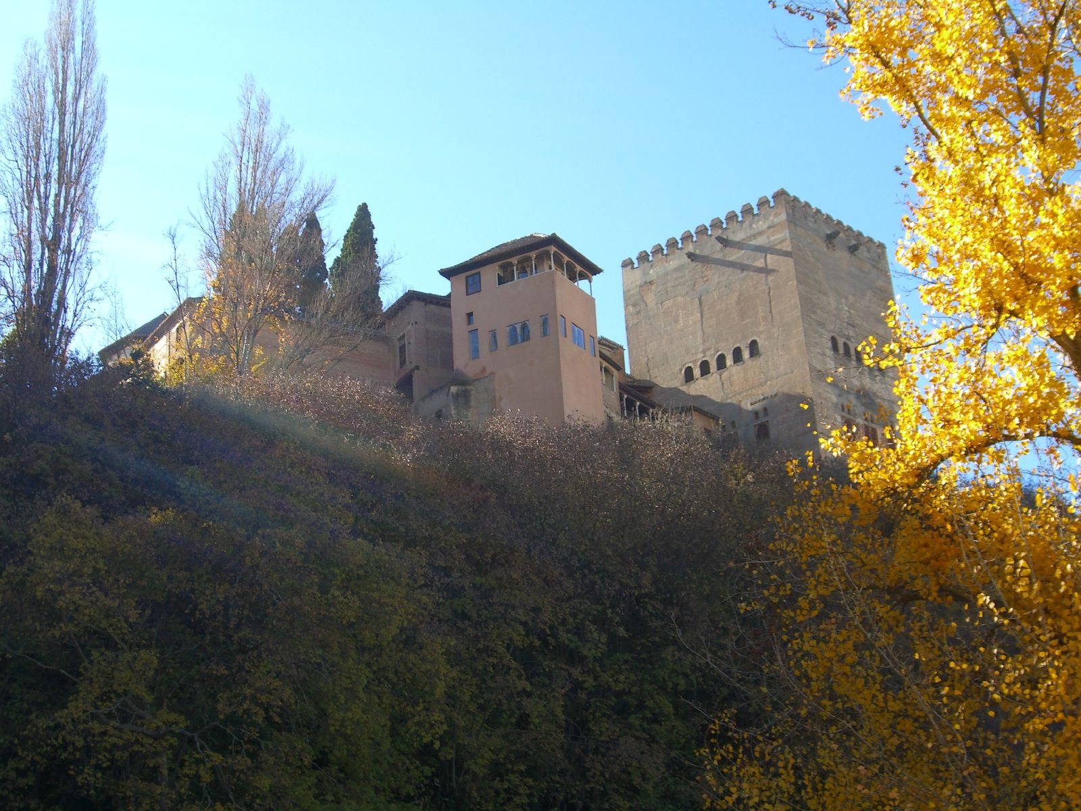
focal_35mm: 57
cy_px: 406
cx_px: 540
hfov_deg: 33.8
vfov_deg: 25.7
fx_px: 1780
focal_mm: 11.8
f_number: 5
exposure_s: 1/200
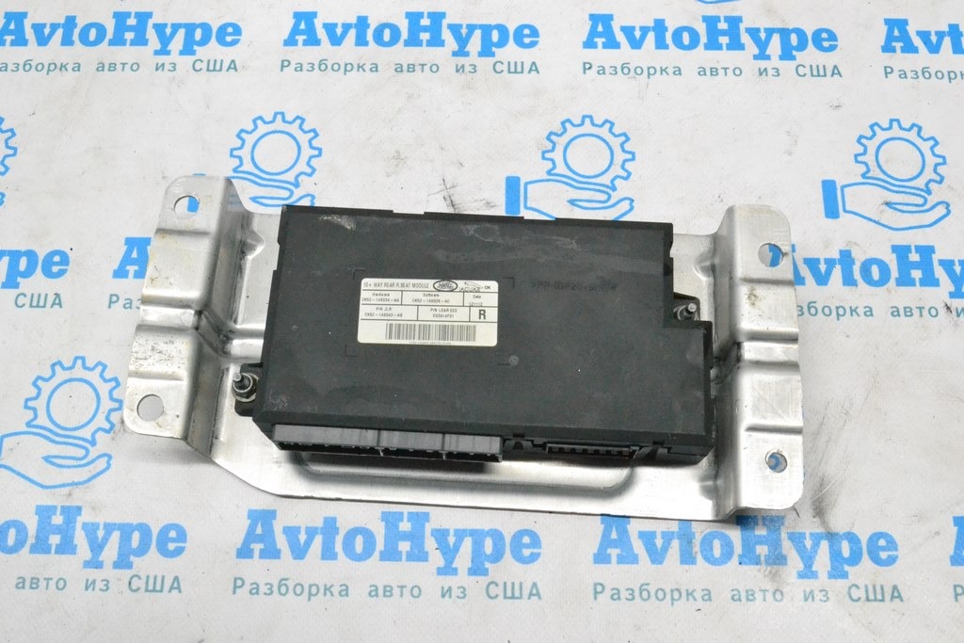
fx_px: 1044
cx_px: 482
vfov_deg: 34.2
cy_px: 322
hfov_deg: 49.5
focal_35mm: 39
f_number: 11
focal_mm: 26
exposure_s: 1/160
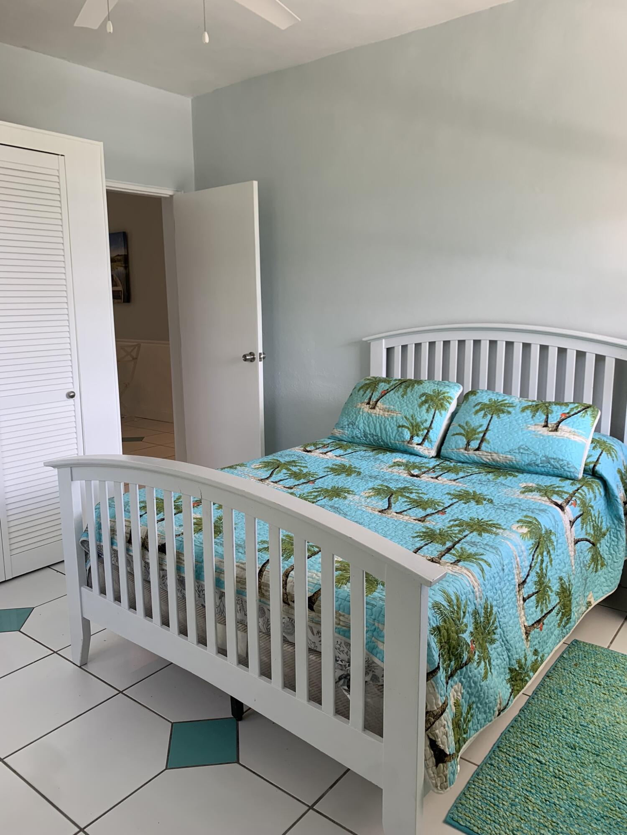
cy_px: 418
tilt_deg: -9.7
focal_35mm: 26
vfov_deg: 67.3
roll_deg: +1.0
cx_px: 314
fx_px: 628
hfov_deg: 53.1
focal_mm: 4.25
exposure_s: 1/121
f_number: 1.8
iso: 32
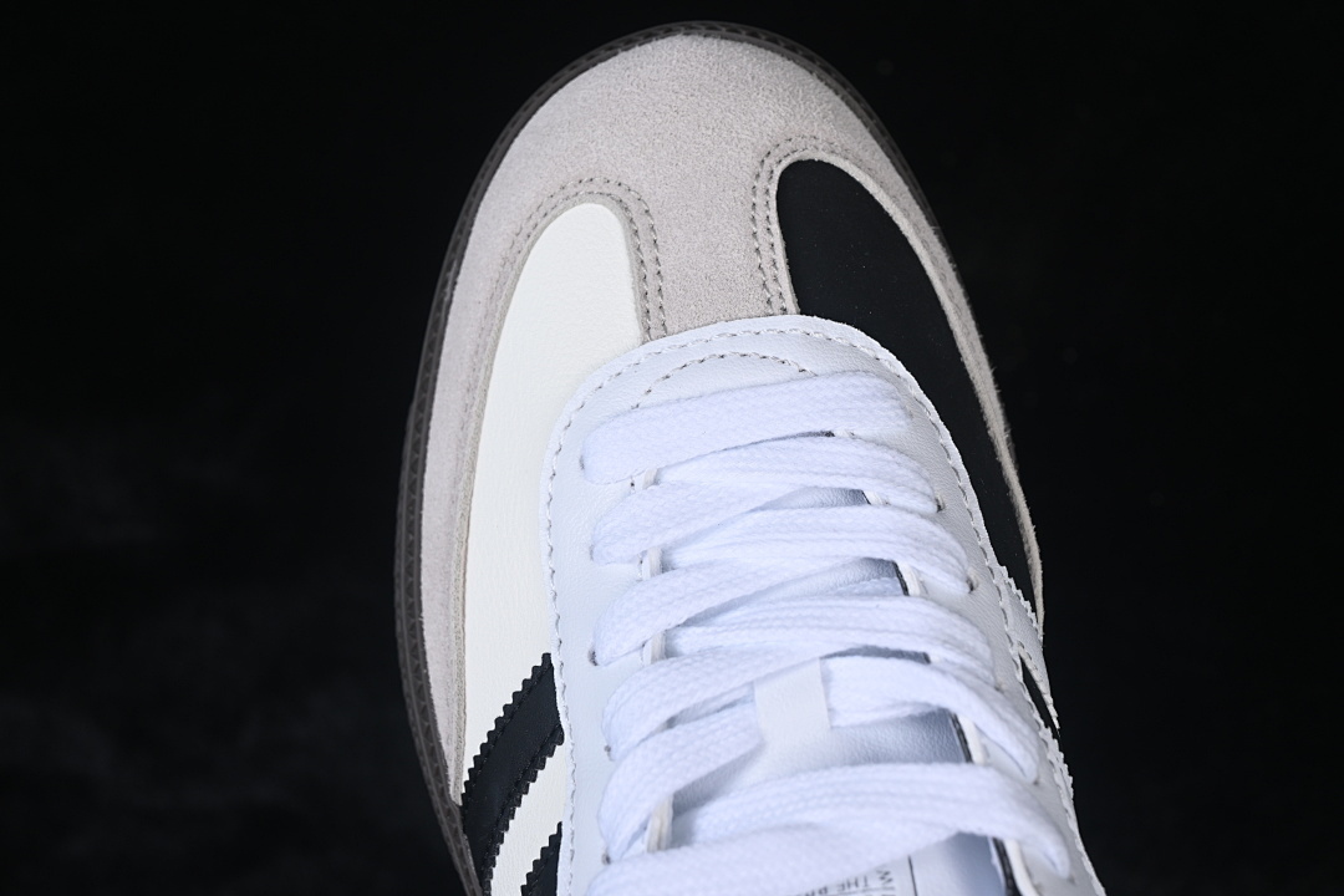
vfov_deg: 18.2
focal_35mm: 75
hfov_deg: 27.0
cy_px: 448
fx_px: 2800
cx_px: 672
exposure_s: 1/60
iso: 160
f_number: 7.1
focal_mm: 50
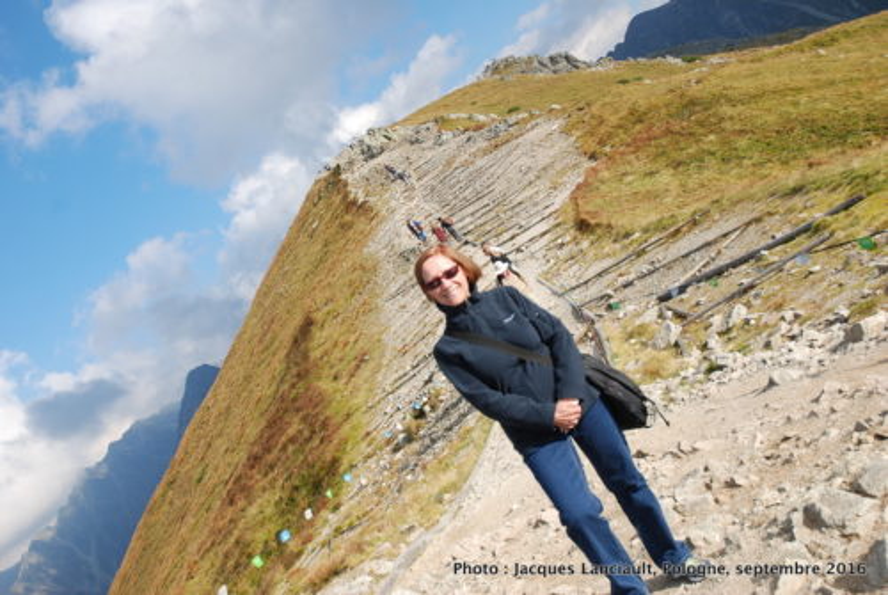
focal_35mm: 36
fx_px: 889
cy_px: 298
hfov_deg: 53.1
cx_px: 444
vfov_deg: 37.0
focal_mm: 24
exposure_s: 1/200
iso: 100
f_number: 7.1
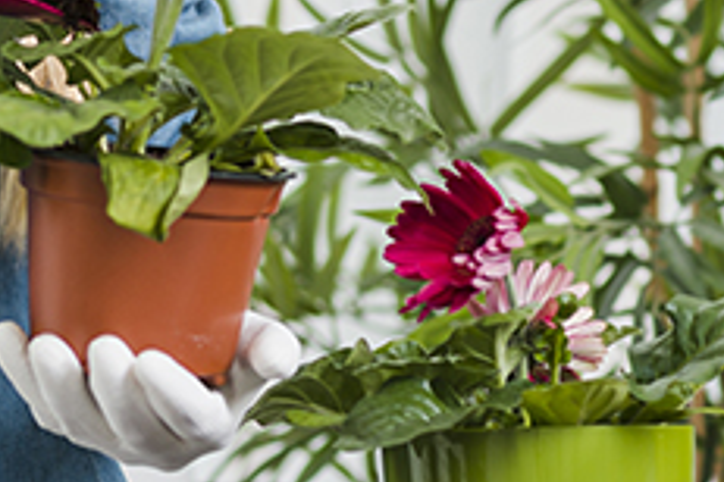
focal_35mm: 295
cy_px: -81
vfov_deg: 4.6
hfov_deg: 7.0
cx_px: 166
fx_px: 5932
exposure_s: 1/160
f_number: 3.5
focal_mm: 85
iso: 200
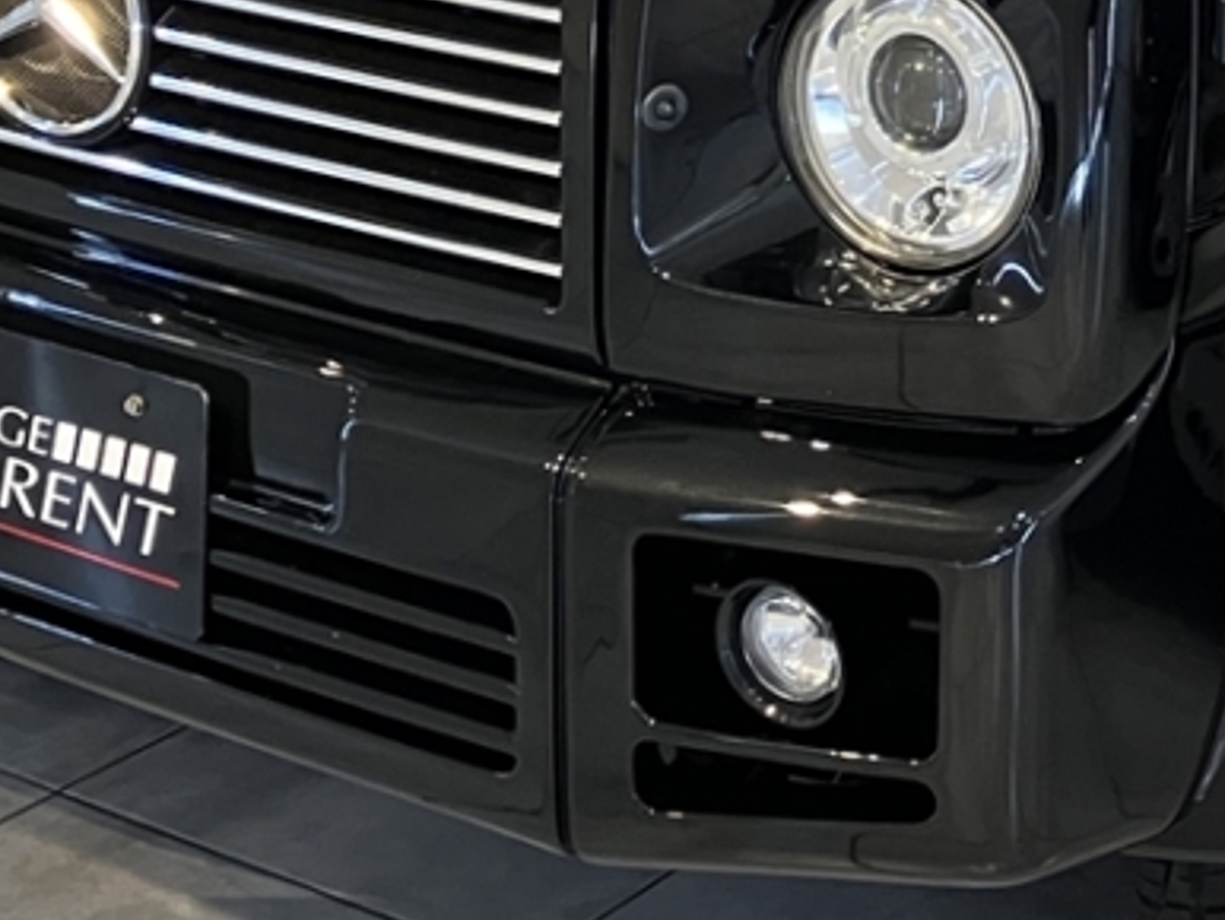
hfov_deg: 21.9
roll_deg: -2.5
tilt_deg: -10.6
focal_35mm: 87
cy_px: -111
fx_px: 3081
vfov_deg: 16.4
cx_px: 1123
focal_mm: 3.99
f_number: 1.8
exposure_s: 1/50
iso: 200
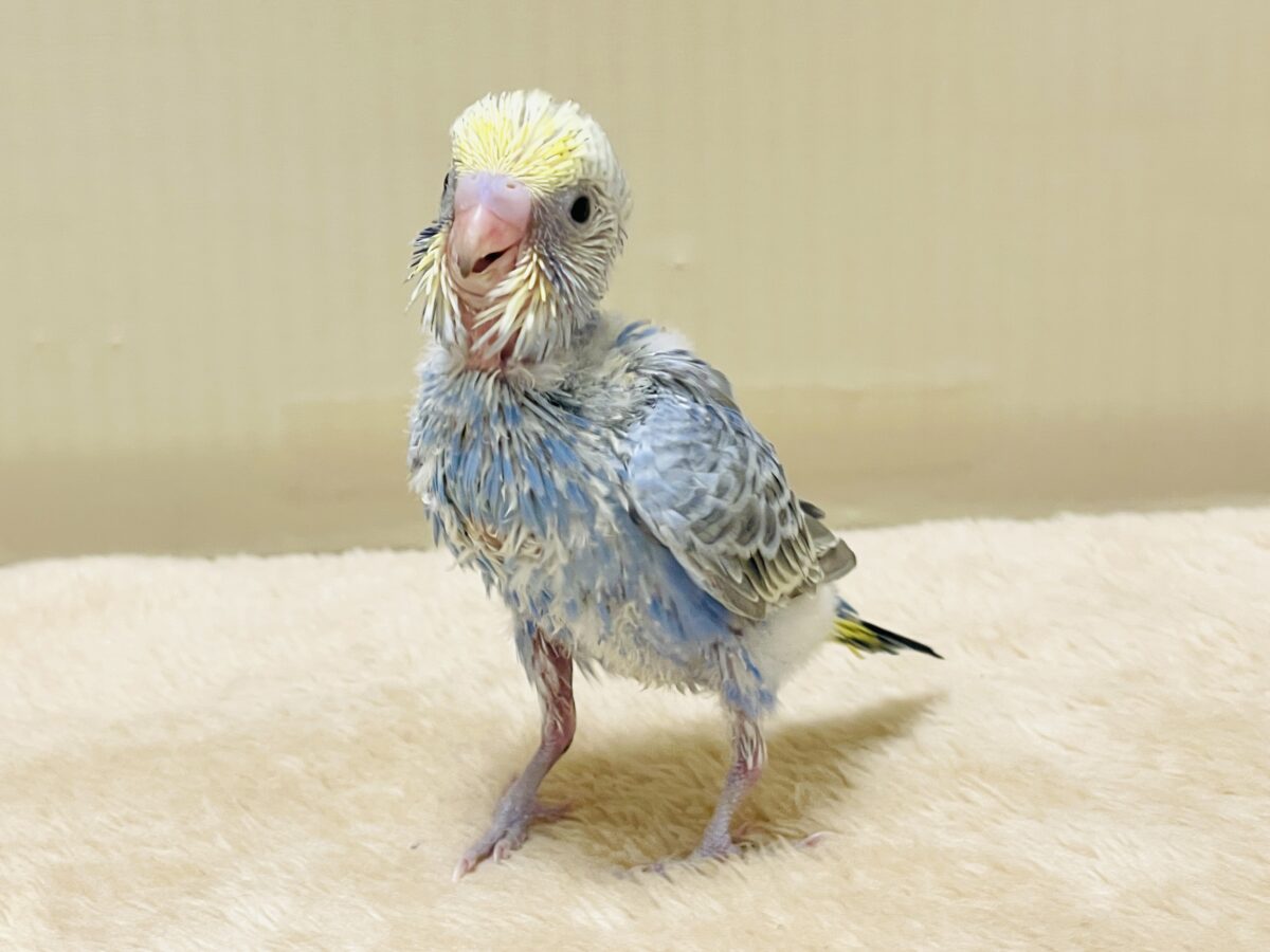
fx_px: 1908
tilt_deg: -13.7
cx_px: 635
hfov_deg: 36.8
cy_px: 476
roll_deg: +3.1
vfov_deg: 28.0
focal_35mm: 52
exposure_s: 1/99
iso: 80
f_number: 2
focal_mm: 6
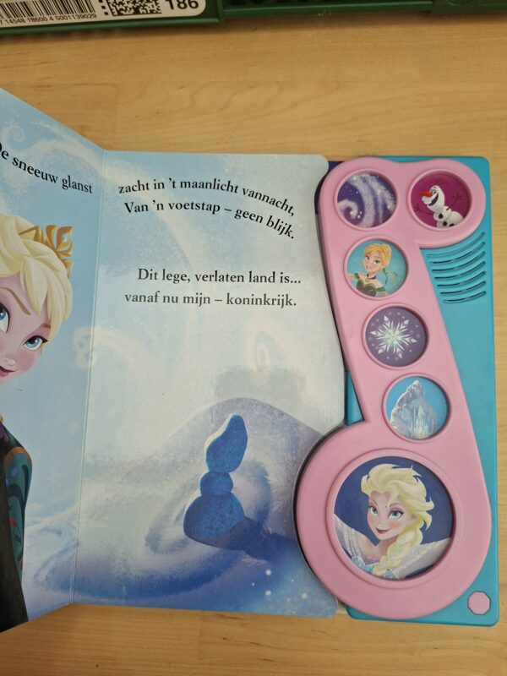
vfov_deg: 73.9
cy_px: 338
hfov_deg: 58.9
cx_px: 254
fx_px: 449
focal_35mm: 23
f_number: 1.8
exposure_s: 1/443
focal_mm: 5.54
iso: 50
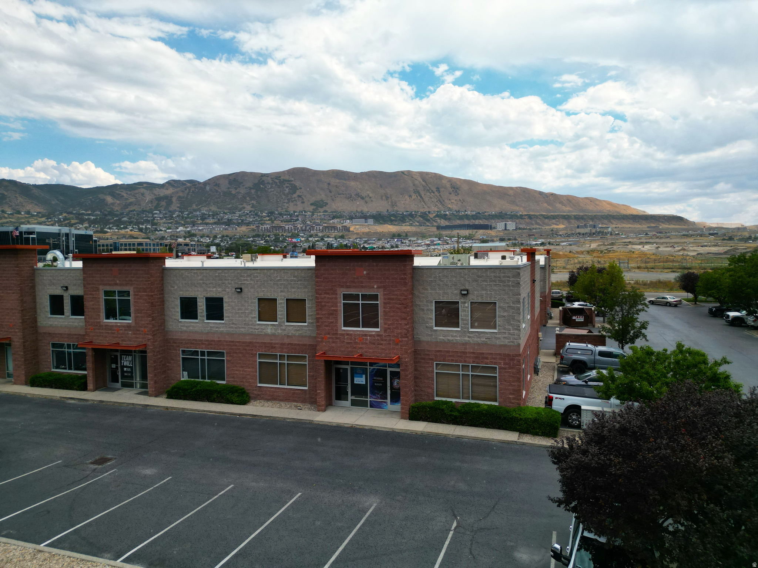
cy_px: 284
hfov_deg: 71.6
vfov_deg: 56.8
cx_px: 379
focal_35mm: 24
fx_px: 526
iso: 130
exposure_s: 1/3200
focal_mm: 6.72
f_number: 1.7
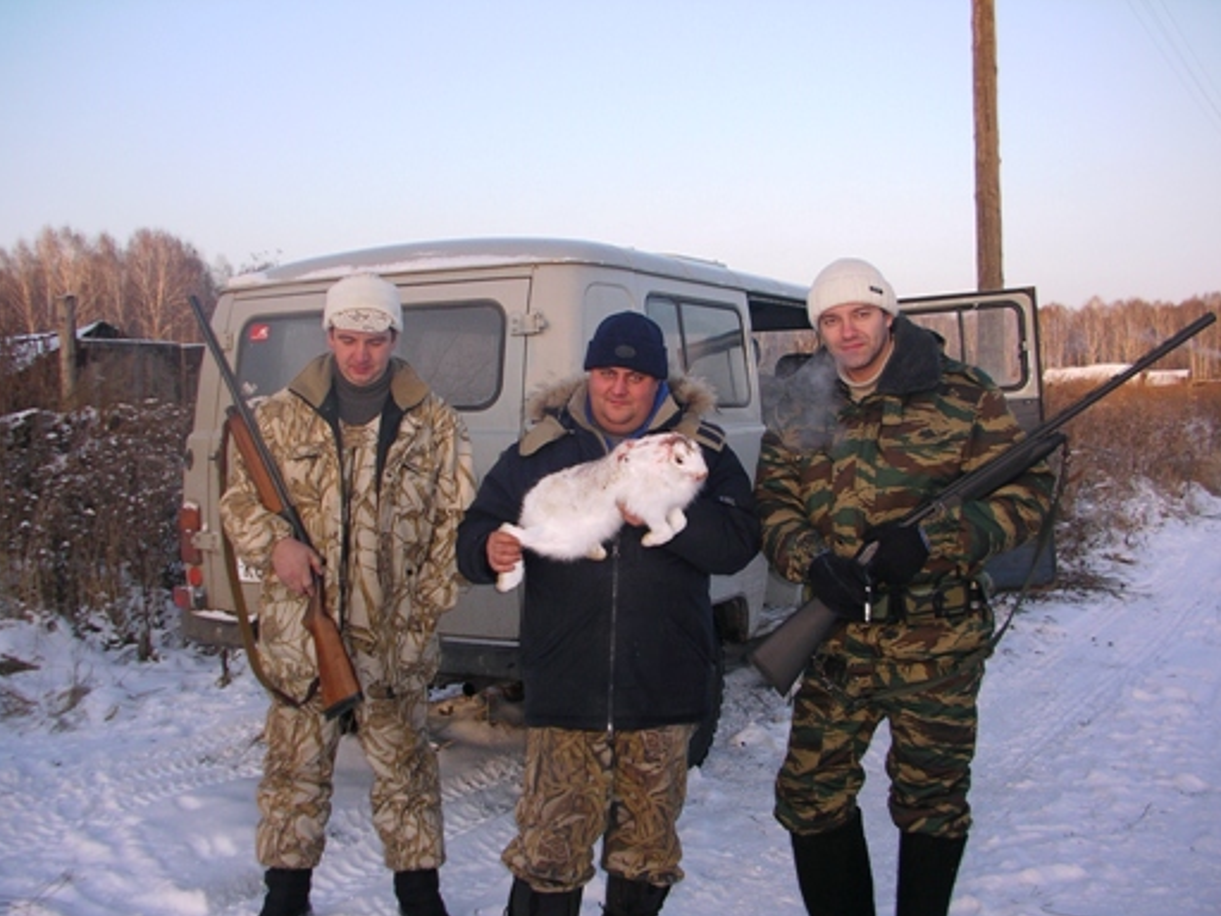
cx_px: 599
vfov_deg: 37.7
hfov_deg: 49.0
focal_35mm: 38
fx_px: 1340
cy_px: 465
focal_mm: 5.7
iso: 50
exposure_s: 1/200
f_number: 2.8
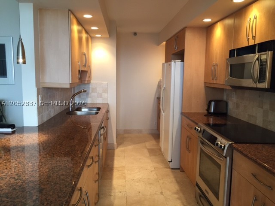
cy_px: 103
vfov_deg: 48.2
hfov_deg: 61.7
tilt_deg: -6.1
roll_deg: +1.1
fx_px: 230
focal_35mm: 29
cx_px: 138
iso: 80
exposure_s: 1/30
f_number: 2.2
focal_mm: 4.15
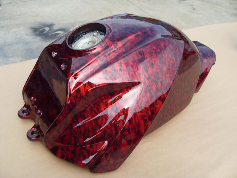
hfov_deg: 52.6
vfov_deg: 40.7
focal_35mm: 35
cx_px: 118
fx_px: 240
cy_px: 89
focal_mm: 6.3
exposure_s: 1/90
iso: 80
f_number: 7
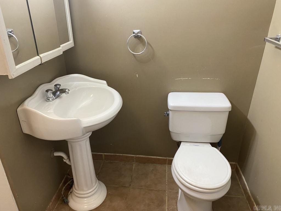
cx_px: 140
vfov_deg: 53.1
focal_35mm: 26
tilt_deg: -25.8
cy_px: 106
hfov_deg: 67.3
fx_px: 211
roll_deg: +0.8
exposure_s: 1/60
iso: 125
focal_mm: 4.25
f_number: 1.8
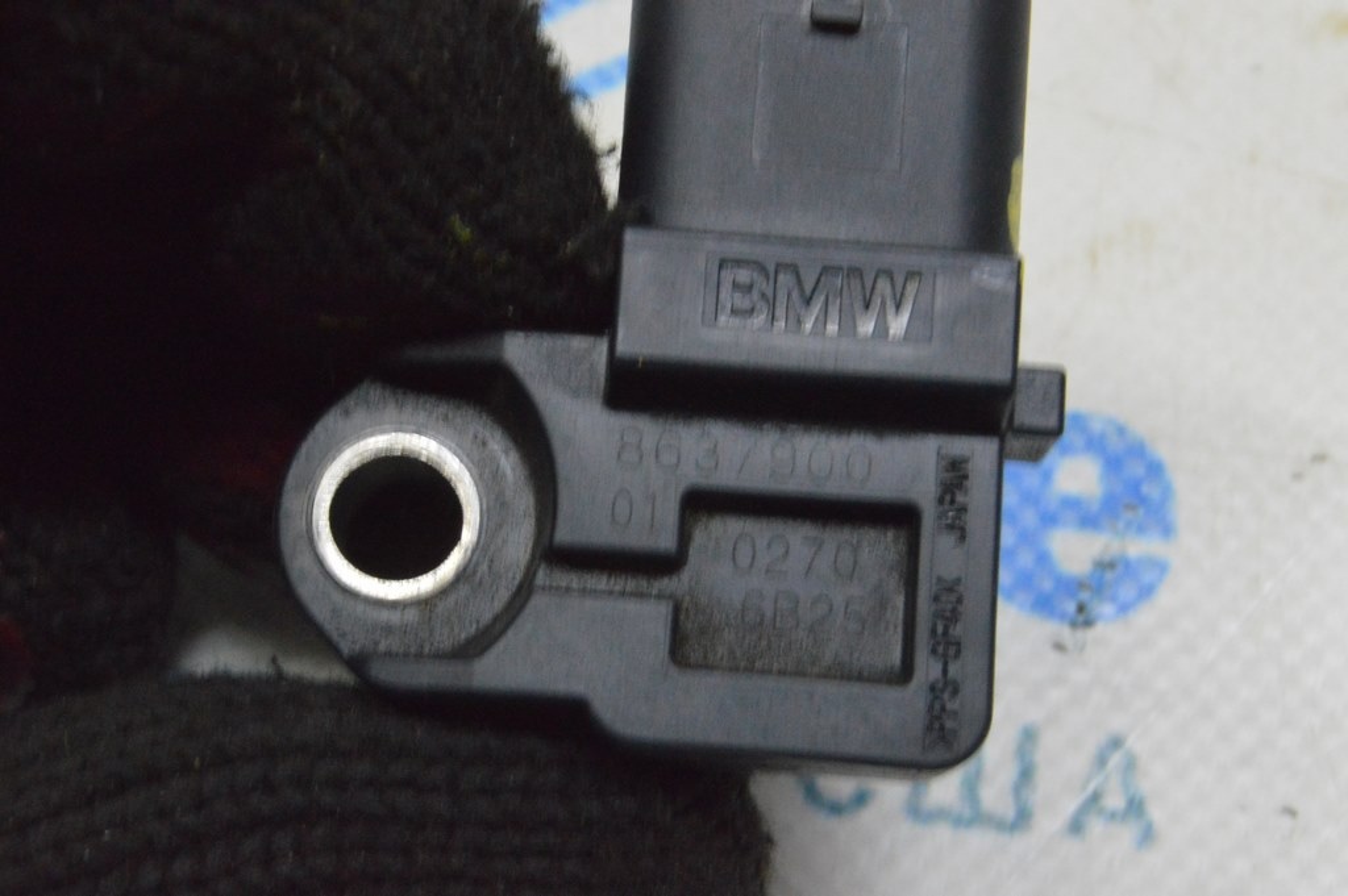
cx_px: 674
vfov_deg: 16.5
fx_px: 3087
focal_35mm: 82
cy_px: 448
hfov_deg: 24.6
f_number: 20
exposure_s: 1/20
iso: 6400
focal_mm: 55
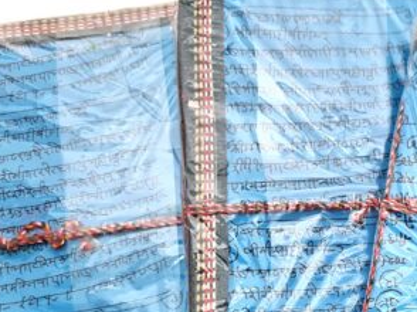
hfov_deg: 29.8
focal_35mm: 62
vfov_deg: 23.2
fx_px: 746
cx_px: 383
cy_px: 253
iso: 125
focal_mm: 5.4
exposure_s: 1/120
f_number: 1.8
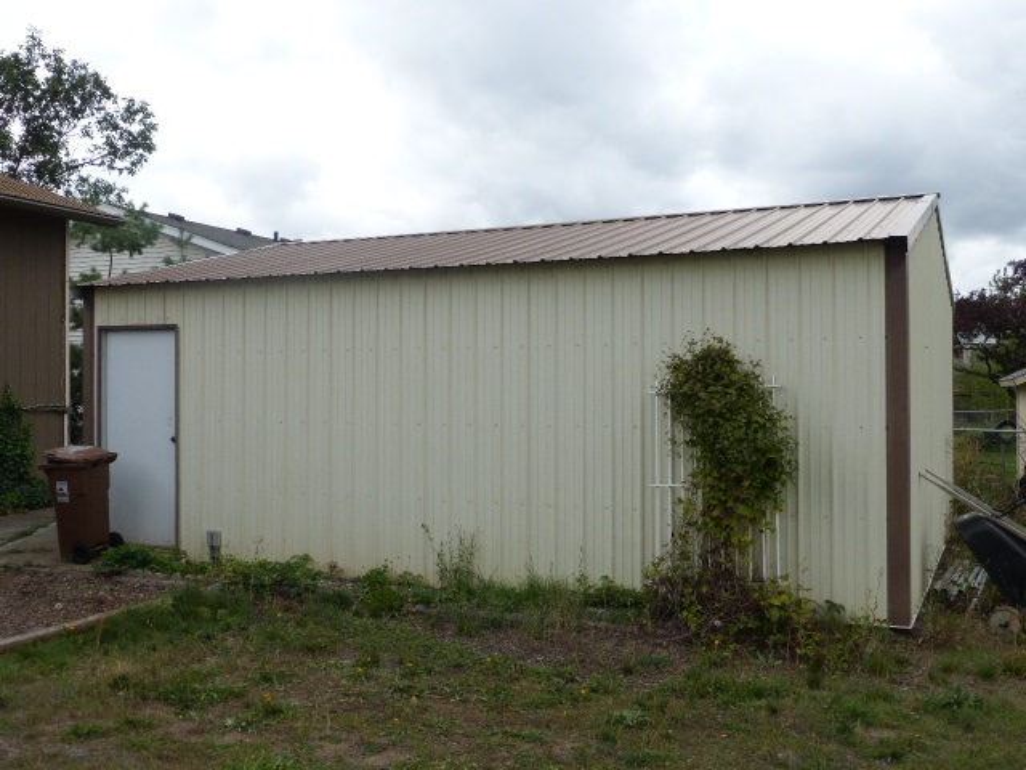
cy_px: 385
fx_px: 1008
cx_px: 513
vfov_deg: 41.8
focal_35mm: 34
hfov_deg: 54.0
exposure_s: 1/400
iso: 100
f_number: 3.7
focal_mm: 6.1
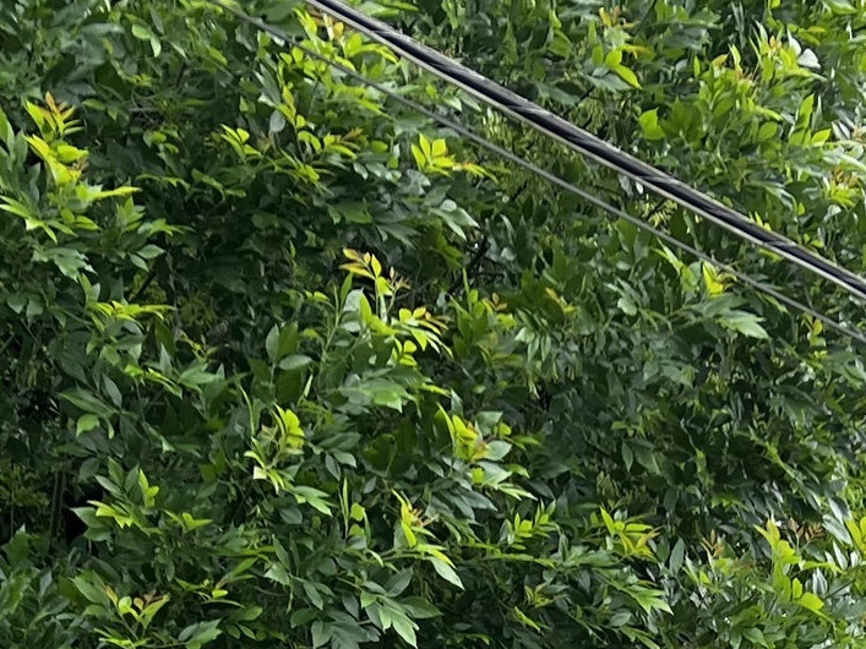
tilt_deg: -0.7
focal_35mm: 113
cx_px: 592
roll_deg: +0.8
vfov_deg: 11.5
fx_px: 2826
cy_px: 1375
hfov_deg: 17.4
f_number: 1.5
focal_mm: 5.7
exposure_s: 1/375
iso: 50
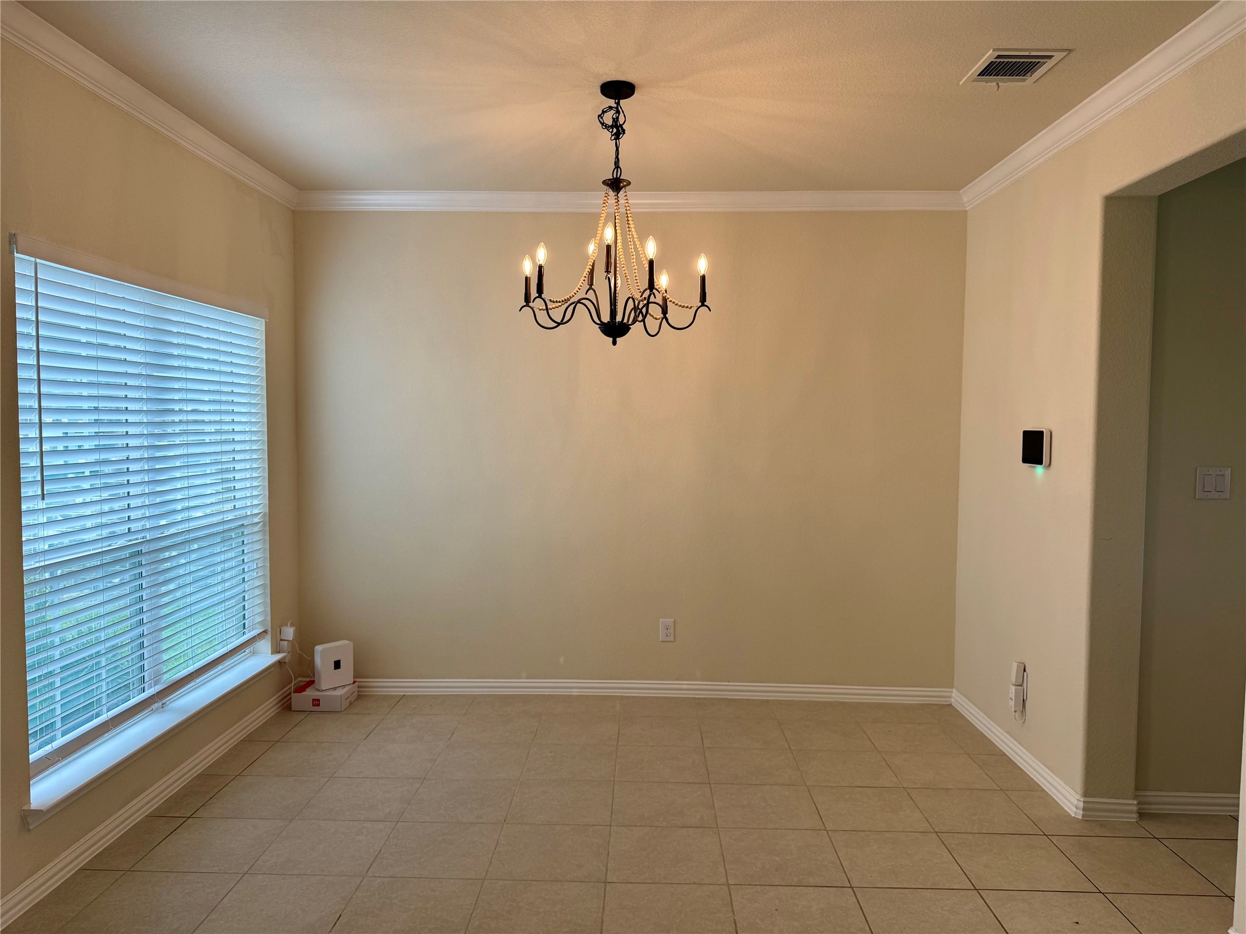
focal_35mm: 24
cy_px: 467
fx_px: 864
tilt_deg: -2.7
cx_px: 623
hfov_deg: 71.6
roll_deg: -0.9
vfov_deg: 56.8
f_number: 1.78
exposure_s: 1/204
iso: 64
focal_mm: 6.76
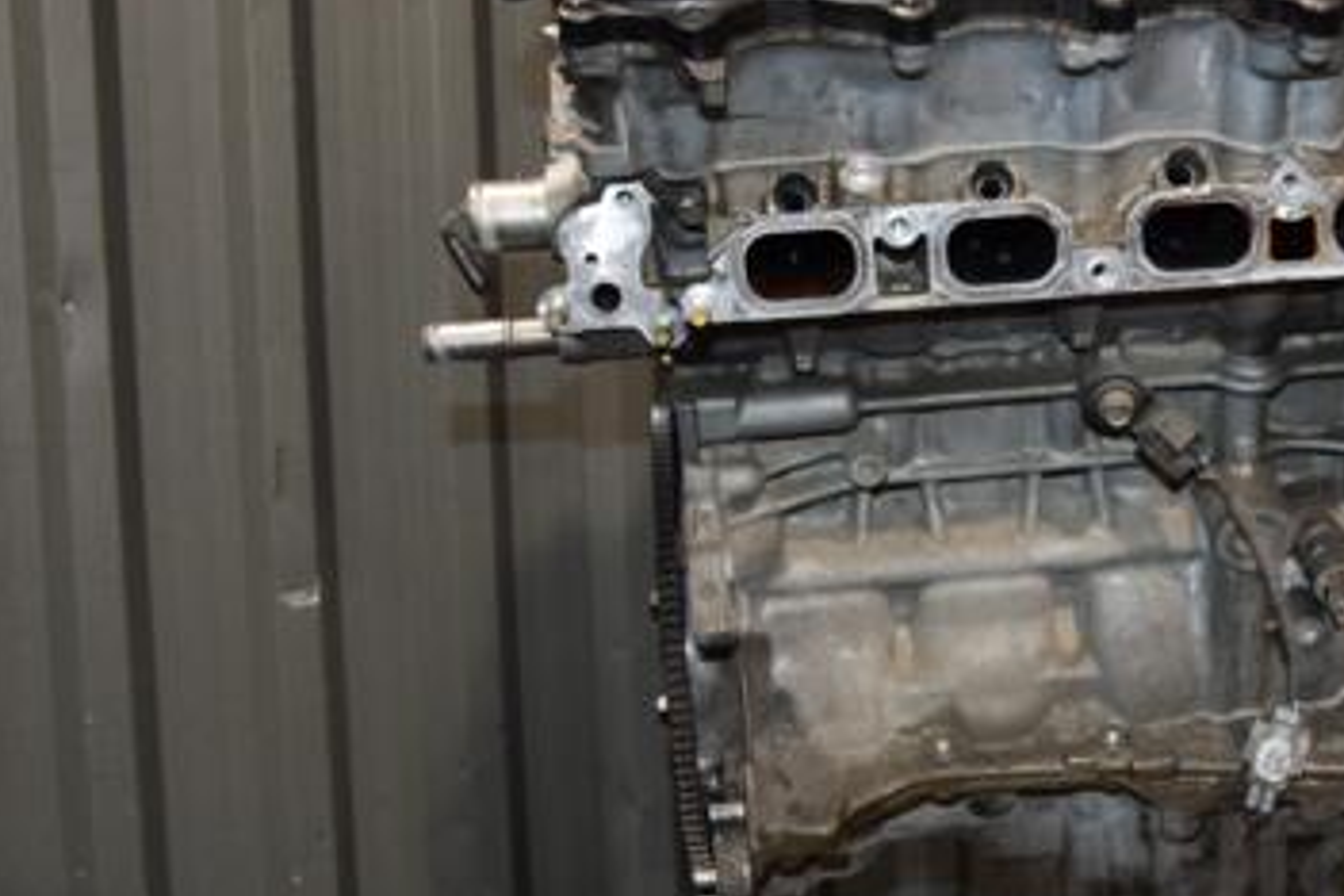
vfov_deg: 25.1
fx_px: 2010
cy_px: 356
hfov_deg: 36.2
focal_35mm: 54
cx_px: 996
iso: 800
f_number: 5
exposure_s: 1/60
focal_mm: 21
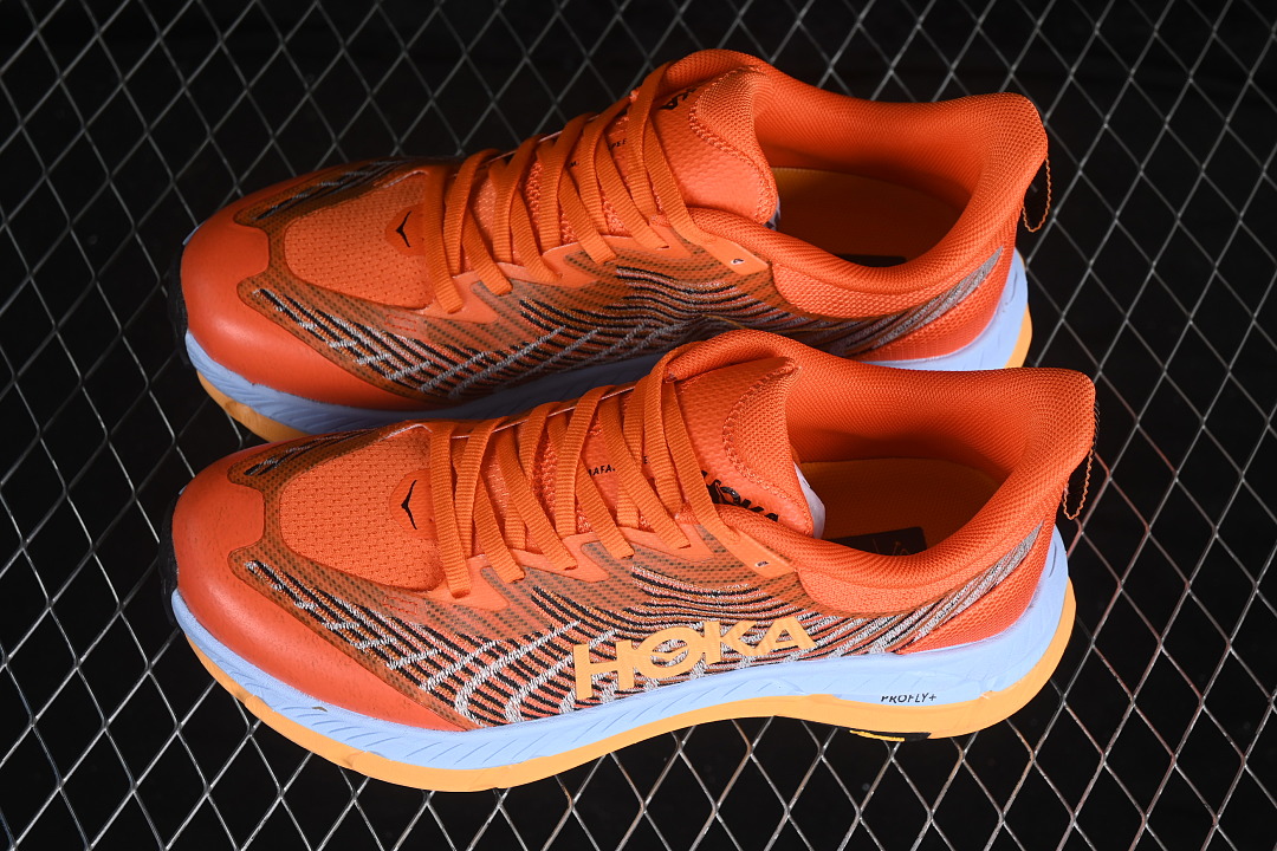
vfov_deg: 18.2
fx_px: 2660
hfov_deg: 27.0
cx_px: 638
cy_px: 426
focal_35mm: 75
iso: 160
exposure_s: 1/60
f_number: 7.1
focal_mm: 50
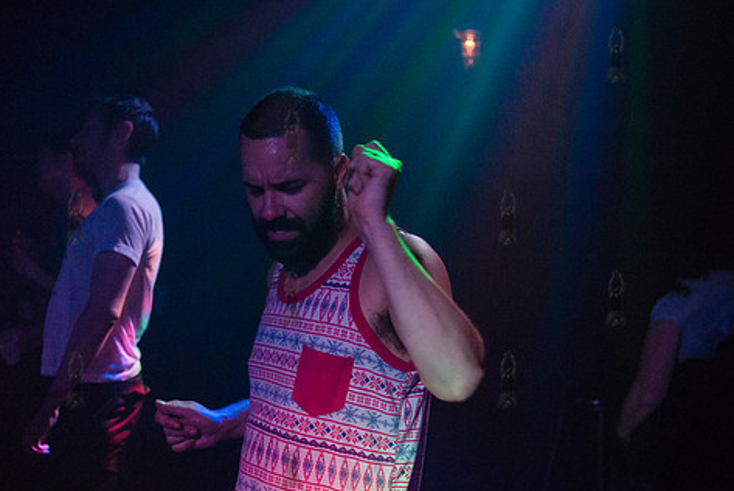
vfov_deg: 26.4
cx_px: 333
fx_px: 1040
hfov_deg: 38.8
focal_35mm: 51
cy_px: 330
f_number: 2.2
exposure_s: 1/125
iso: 5000
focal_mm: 35
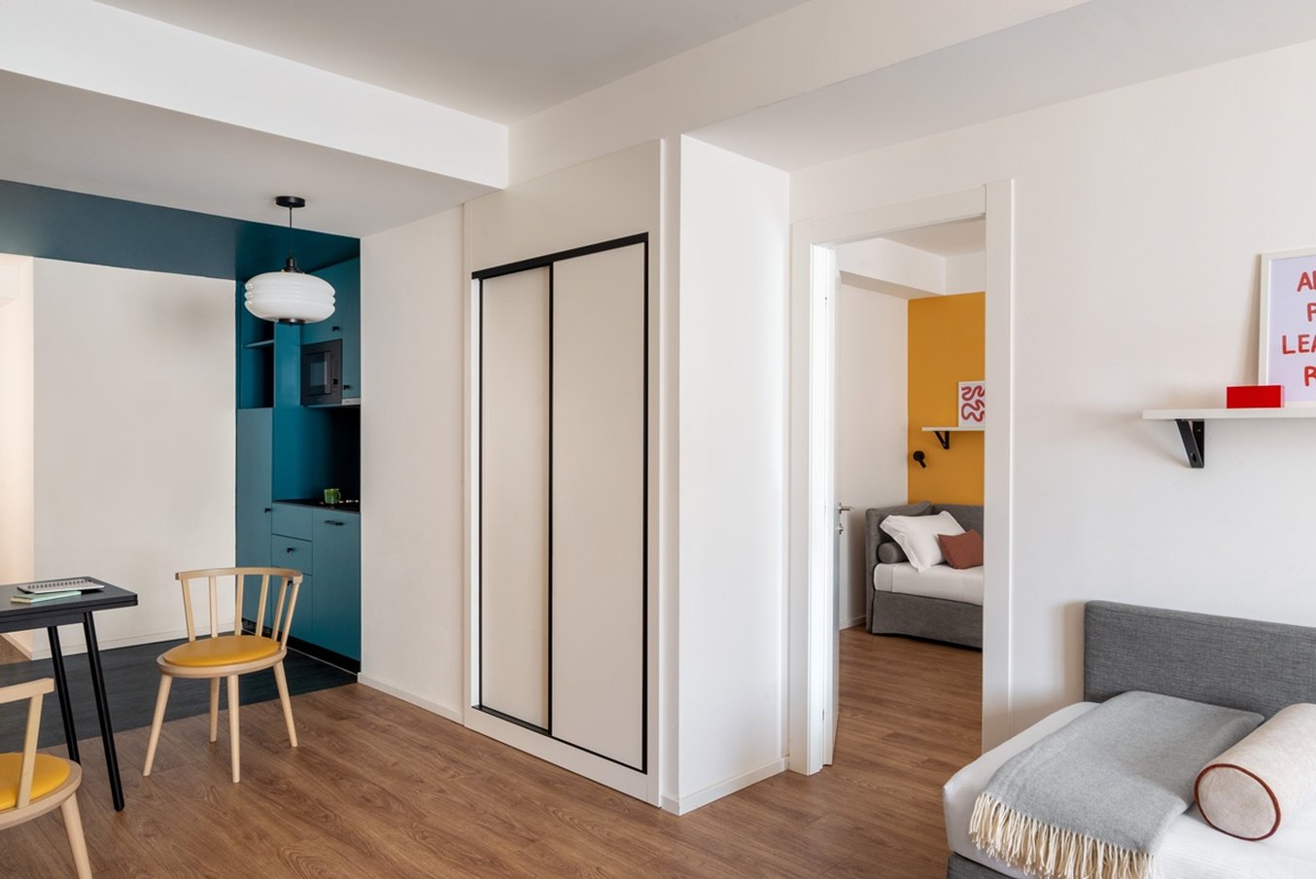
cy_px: 440
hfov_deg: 73.7
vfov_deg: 53.2
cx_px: 658
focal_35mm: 24
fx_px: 878
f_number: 18
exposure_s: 1/3
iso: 400
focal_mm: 24
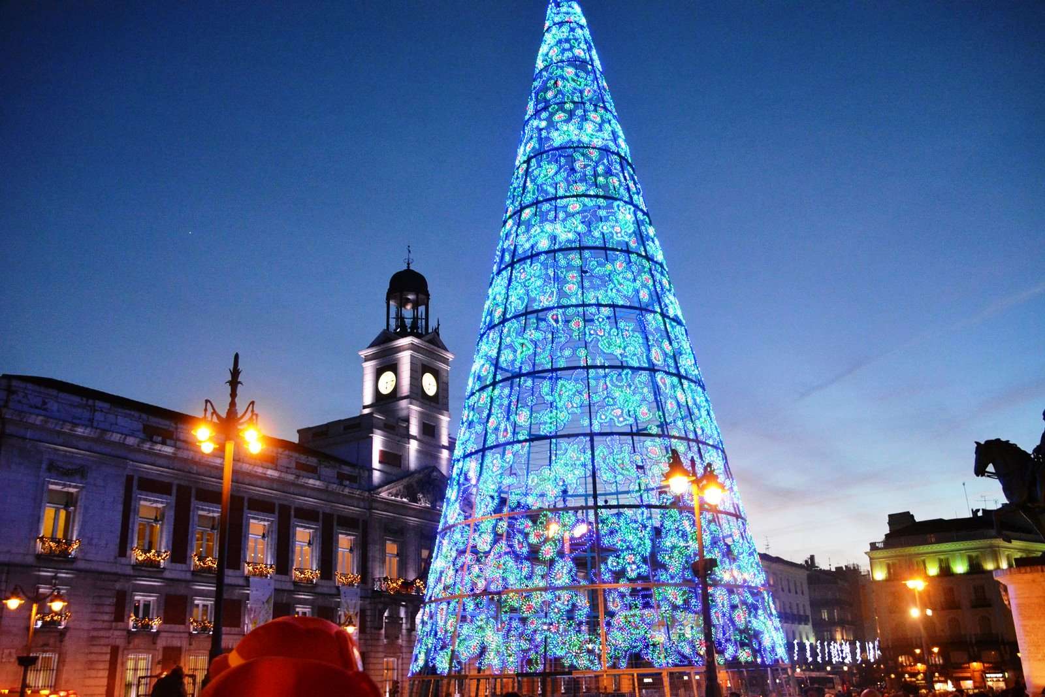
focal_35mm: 32
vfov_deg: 41.7
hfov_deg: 59.5
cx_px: 522
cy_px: 348
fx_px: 914
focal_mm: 21
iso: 4000
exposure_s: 1/320
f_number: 4.5
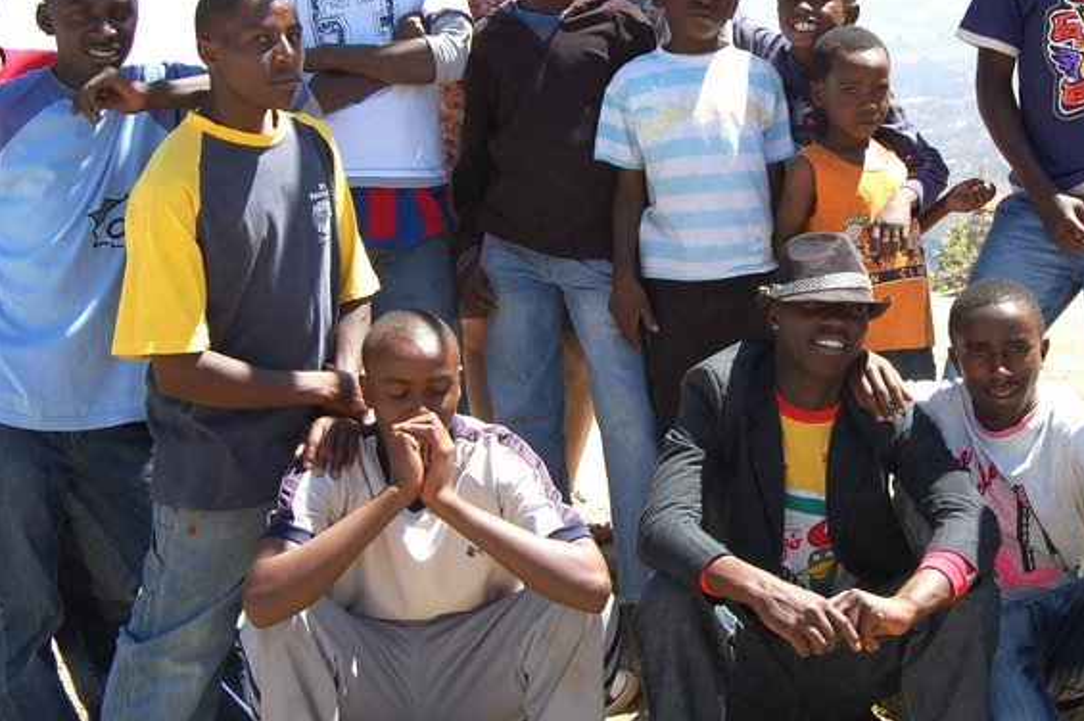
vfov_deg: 15.7
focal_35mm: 87
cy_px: 241
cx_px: 672
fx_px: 2618
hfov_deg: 23.3
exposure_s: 1/250
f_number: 8
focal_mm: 32
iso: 200
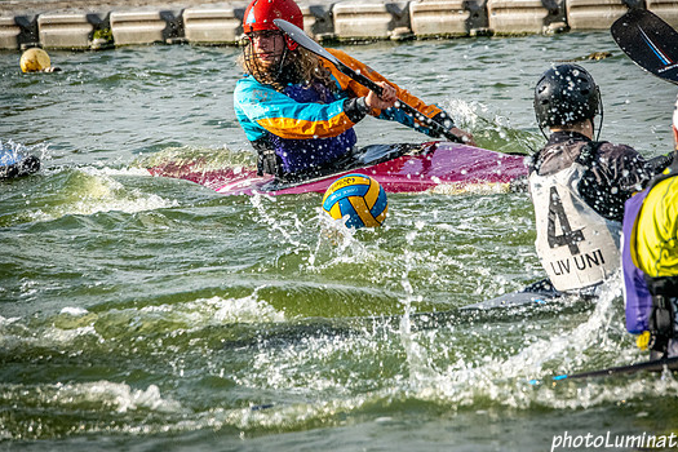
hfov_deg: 4.7
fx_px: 8324
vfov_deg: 3.1
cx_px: 359
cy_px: 206
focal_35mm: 442
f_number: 11
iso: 2500
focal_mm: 400
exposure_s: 1/3200
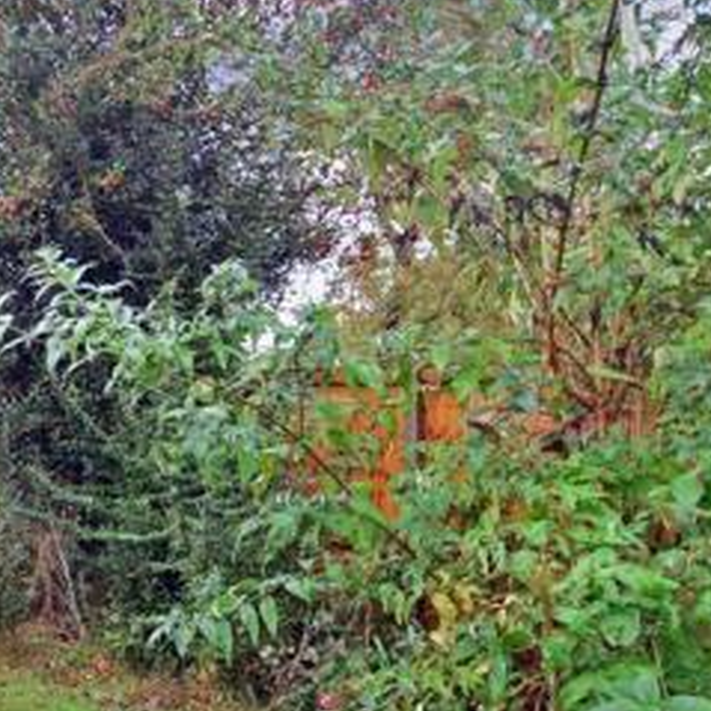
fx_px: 813
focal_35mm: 35
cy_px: 418
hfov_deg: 39.8
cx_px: -42
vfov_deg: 47.0
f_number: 5
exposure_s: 1/100
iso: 200
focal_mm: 10
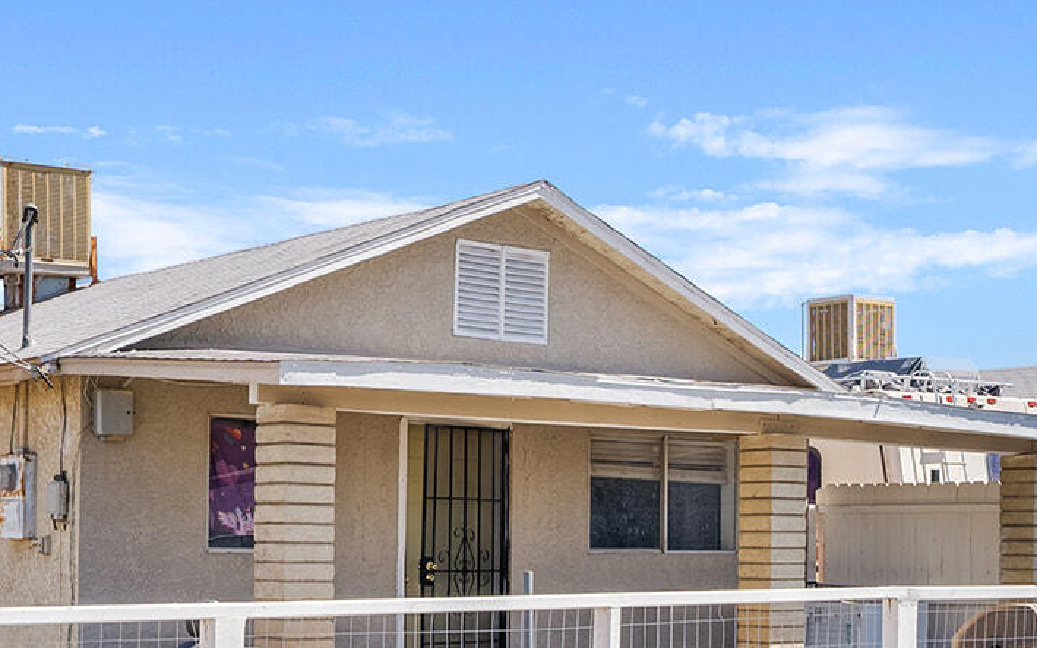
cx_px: 641
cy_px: 577
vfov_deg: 18.6
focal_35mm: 69
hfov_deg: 29.7
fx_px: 1950
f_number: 8
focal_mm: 30
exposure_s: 1/125
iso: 100
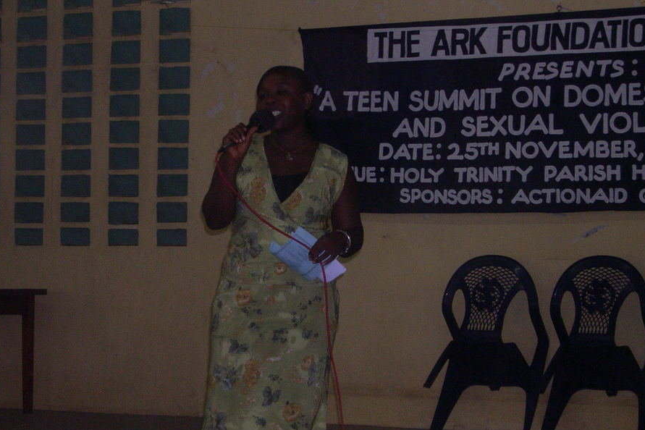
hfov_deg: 20.8
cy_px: 249
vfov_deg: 14.0
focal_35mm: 98
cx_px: 296
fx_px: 1756
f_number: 4.1
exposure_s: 1/60
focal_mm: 17.4
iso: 400
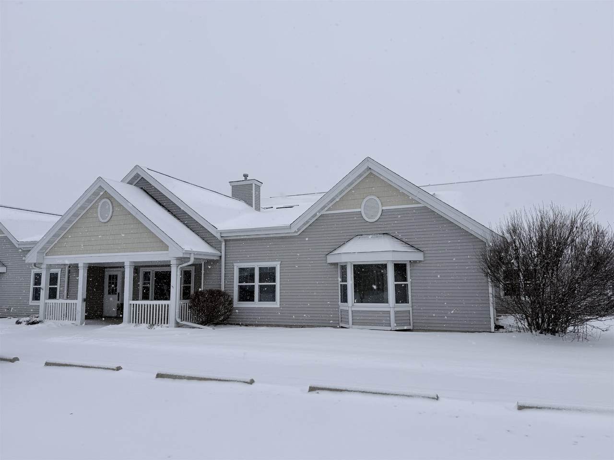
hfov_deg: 71.6
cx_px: 307
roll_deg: +0.5
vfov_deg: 56.8
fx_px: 426
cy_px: 230
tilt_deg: +6.2
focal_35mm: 24
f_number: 1.78
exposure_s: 1/7353
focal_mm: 6.76
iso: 80
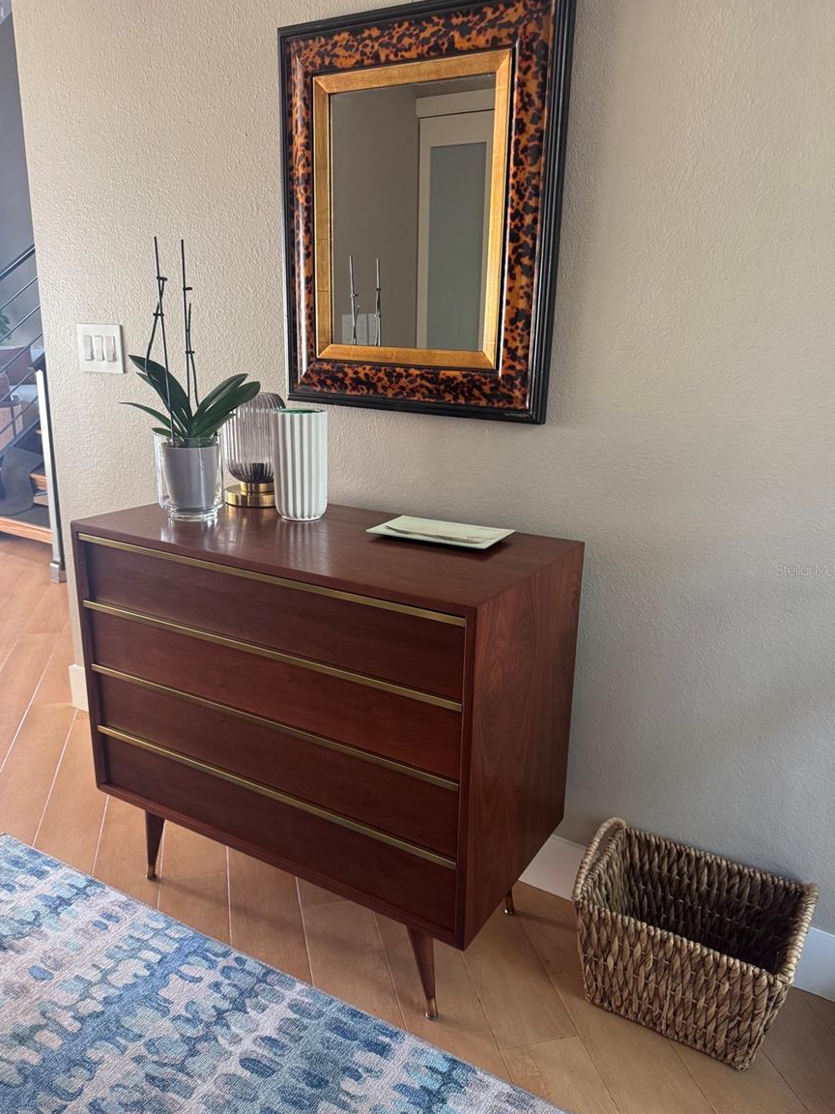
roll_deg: -1.1
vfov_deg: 69.4
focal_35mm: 25
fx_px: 804
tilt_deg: -17.3
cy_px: 570
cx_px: 409
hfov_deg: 54.9
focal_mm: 6.76
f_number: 1.78
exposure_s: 1/60
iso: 250
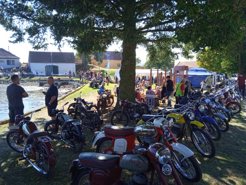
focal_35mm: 28
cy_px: 92
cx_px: 123
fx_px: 199
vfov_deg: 49.7
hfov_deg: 63.4
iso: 111
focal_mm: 3.43
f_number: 2.2
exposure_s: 1/341
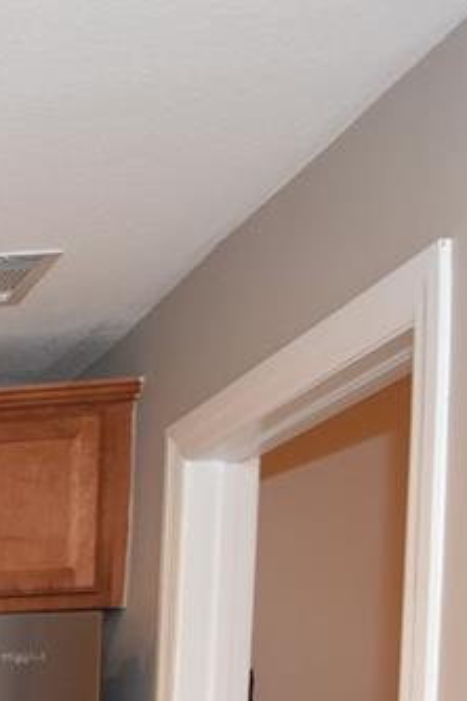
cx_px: -850
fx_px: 1401
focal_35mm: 72
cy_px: 987
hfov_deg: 12.0
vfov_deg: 23.6
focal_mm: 10
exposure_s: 1/60
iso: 400
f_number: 4
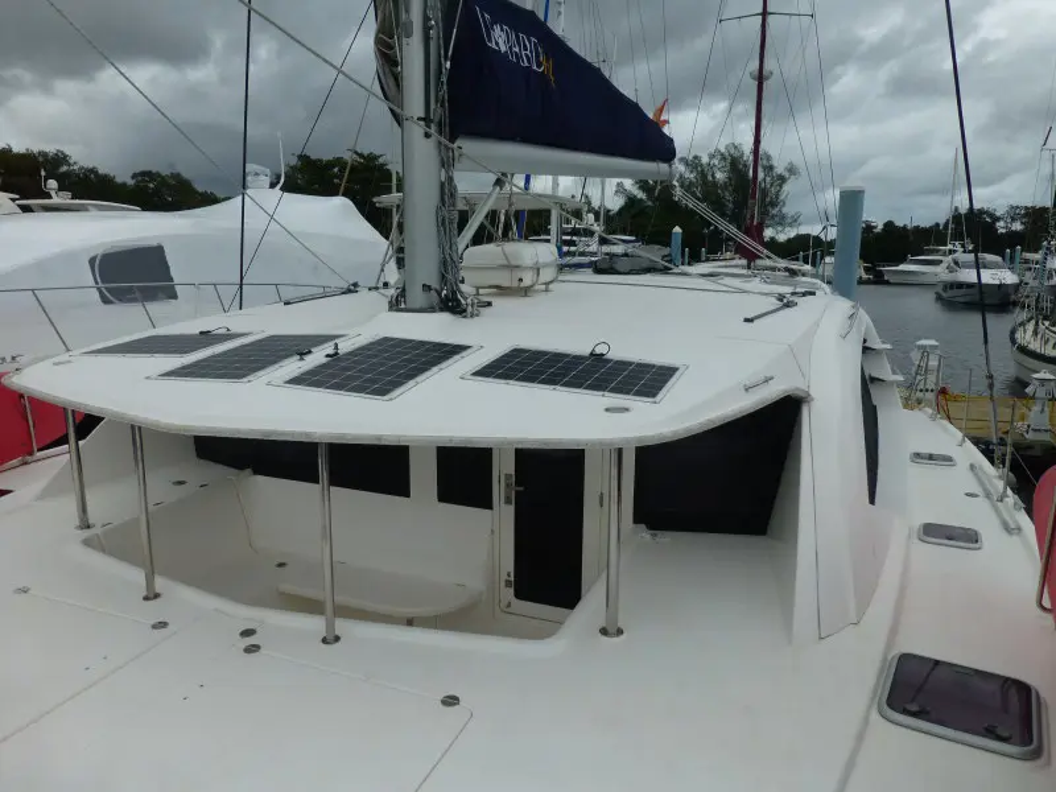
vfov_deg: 56.8
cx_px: 528
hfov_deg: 71.6
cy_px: 396
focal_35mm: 24
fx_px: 732
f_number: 4
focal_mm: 4.3
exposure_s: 1/800
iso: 100
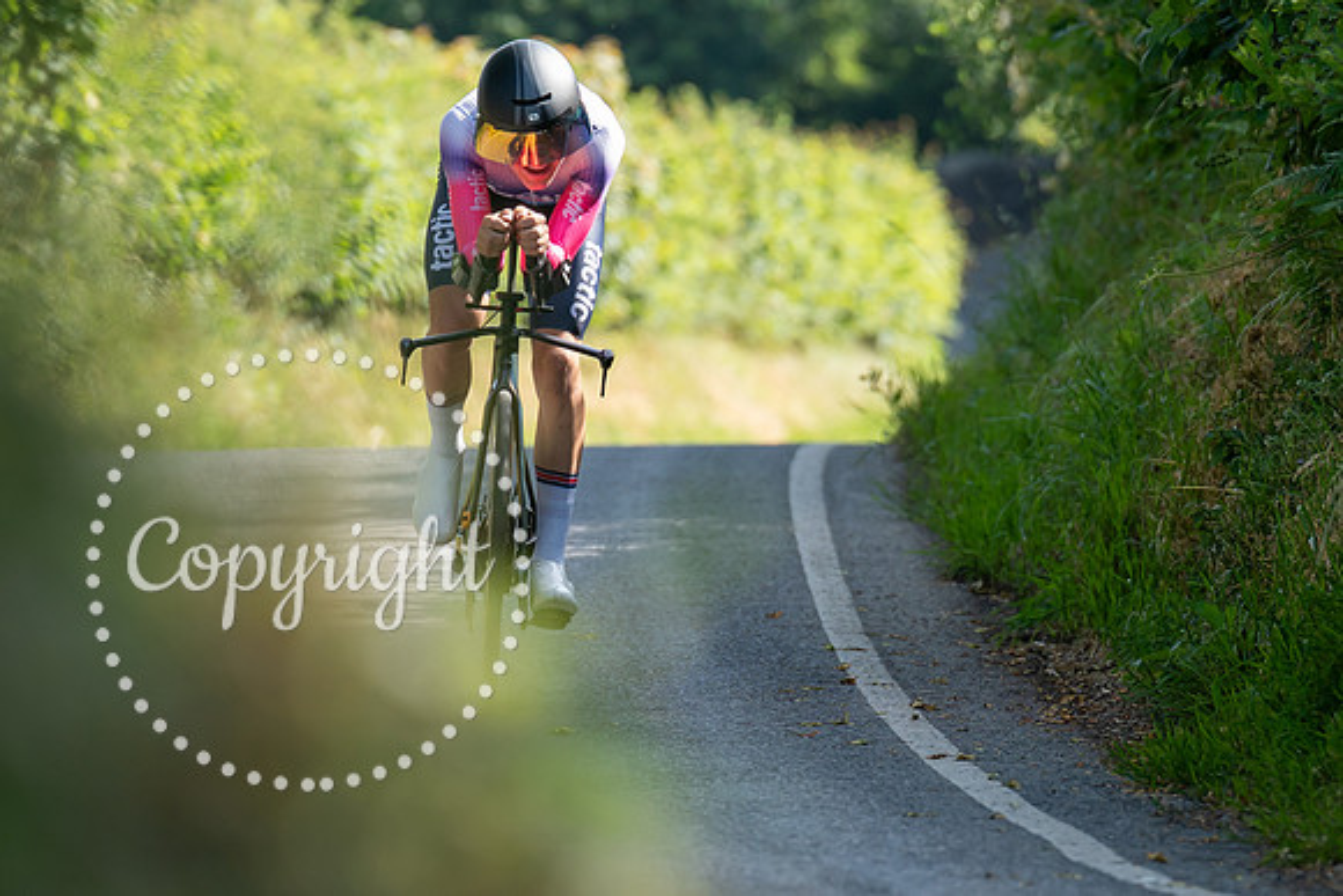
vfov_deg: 2.9
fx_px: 17746
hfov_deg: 4.3
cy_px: 421
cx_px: 511
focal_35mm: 476
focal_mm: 200
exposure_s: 1/1000
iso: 400
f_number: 3.5
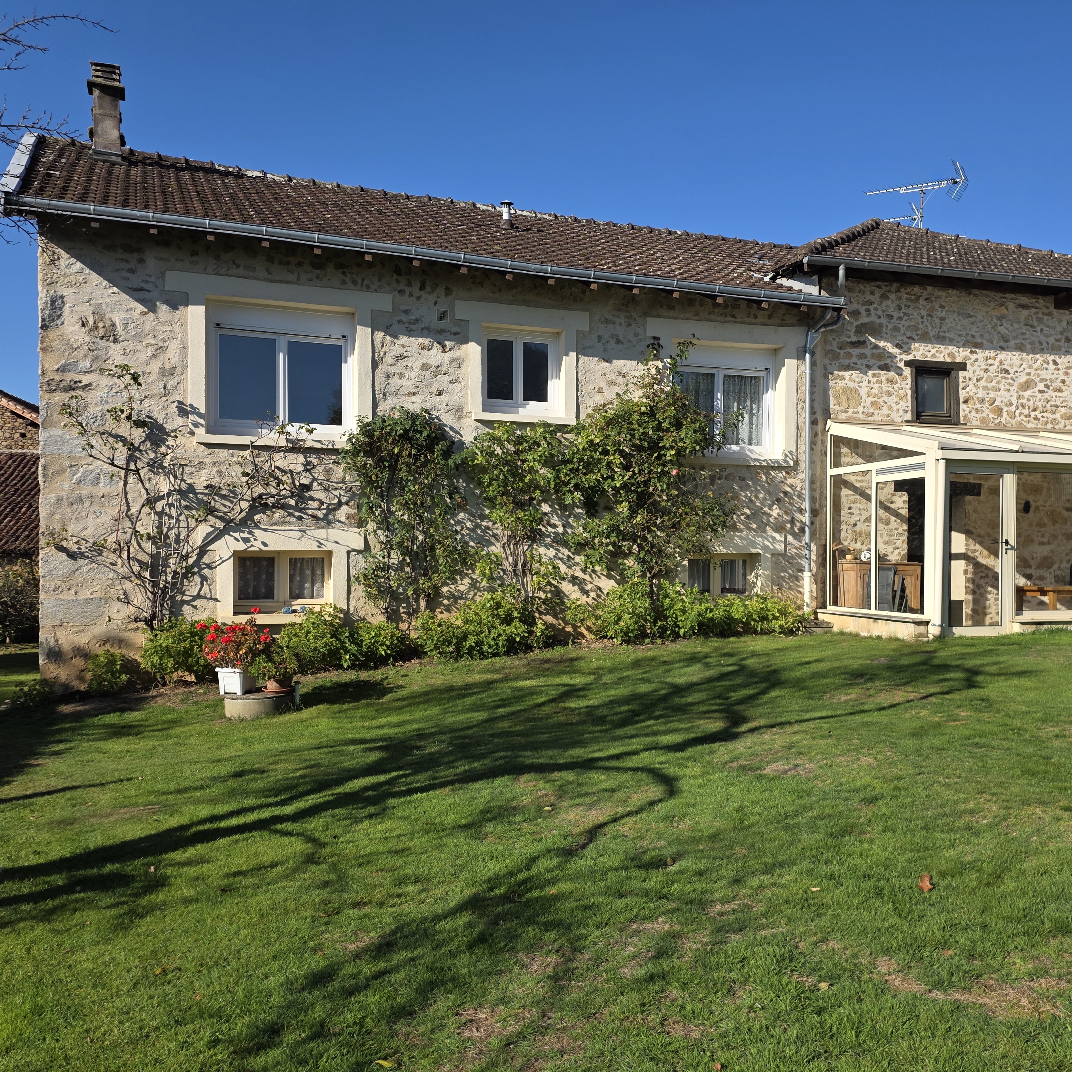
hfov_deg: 53.8
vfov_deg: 54.0
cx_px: 620
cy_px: 562
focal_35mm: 30
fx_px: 1051
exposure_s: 1/6355
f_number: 1.7
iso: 80
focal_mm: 6.25
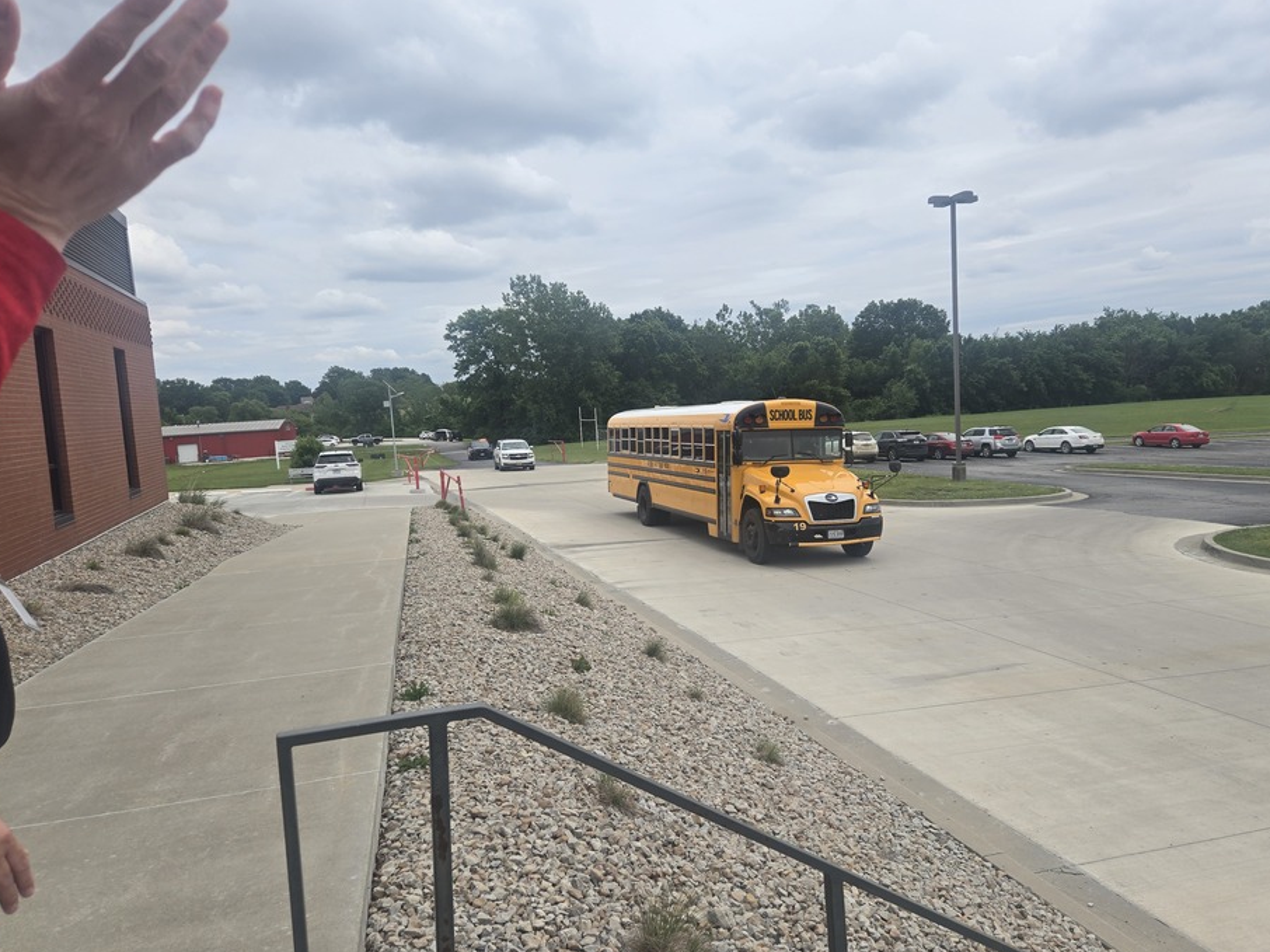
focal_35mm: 26
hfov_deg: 67.3
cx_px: 652
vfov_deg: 53.0
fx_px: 954
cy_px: 454
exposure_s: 1/2600
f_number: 1.8
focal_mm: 5.4
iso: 25
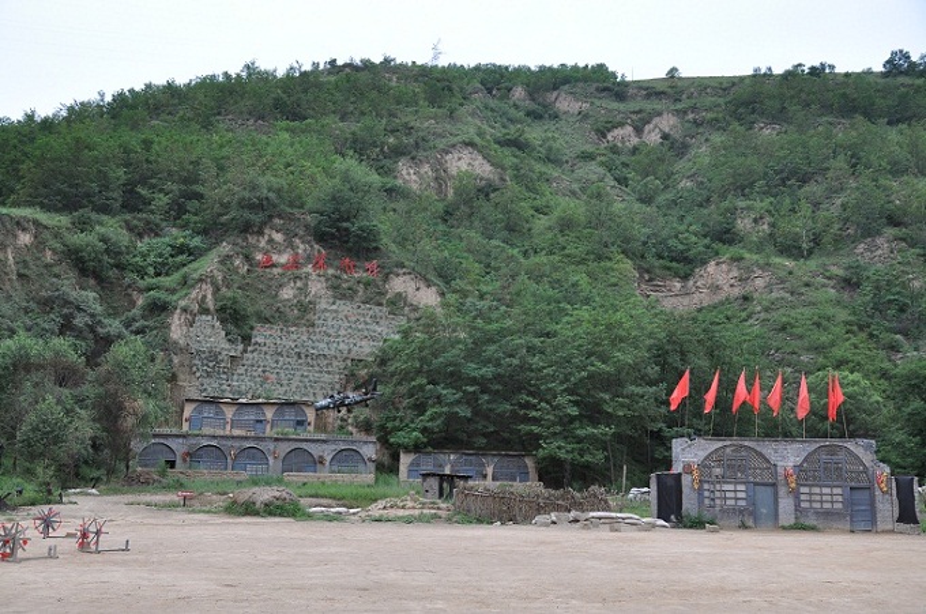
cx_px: 463
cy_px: 307
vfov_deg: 39.8
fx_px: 847
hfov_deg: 57.3
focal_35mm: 33
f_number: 4.5
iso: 400
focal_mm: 22
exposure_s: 1/500
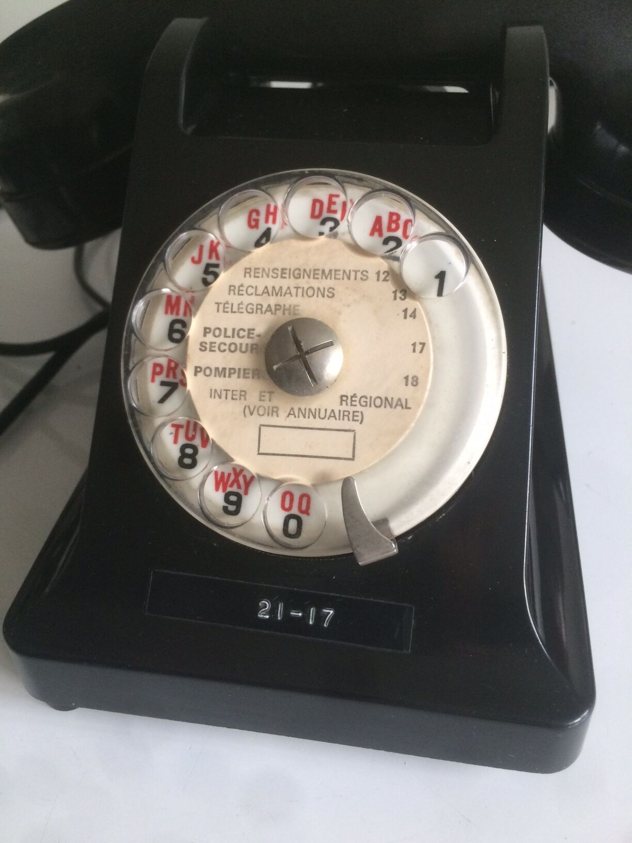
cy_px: 422
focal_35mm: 29
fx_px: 706
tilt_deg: -43.1
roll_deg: +2.2
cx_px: 316
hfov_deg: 48.2
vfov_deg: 61.7
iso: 125
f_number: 2.2
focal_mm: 4.15
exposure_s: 1/33
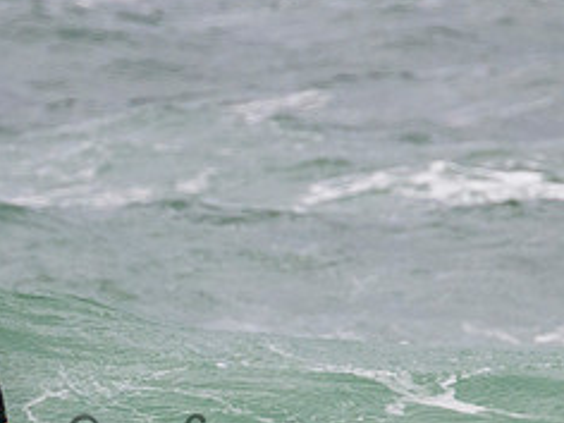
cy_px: 458
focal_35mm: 2572
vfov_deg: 0.6
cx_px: 91
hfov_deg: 0.8
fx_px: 41906
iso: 2000
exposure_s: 1/2000
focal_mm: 800
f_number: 11
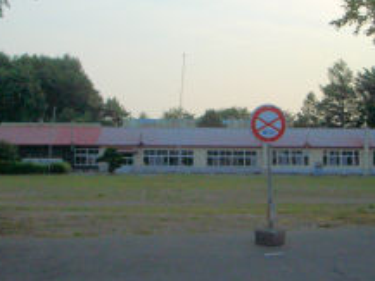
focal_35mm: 68
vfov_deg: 21.5
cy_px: 91
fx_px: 737
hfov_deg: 28.5
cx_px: 187
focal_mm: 5.8
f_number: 4.3
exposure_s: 1/500
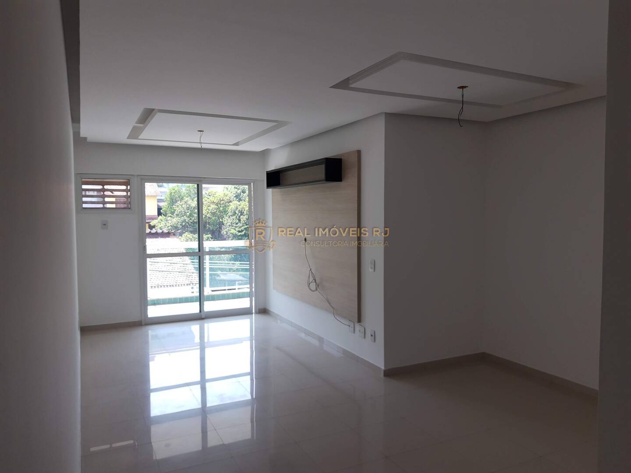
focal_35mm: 26
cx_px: 316
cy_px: 236
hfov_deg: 67.3
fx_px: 474
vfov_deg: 53.1
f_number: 1.7
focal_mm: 4.75
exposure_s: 1/348
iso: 40
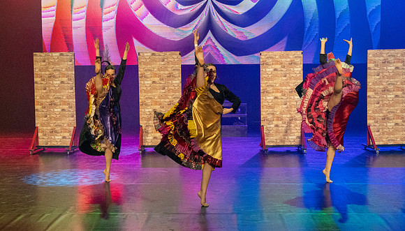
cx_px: 176
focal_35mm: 67
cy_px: 123
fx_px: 721
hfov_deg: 31.3
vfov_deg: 18.2
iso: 4000
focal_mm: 35
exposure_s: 1/200
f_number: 4
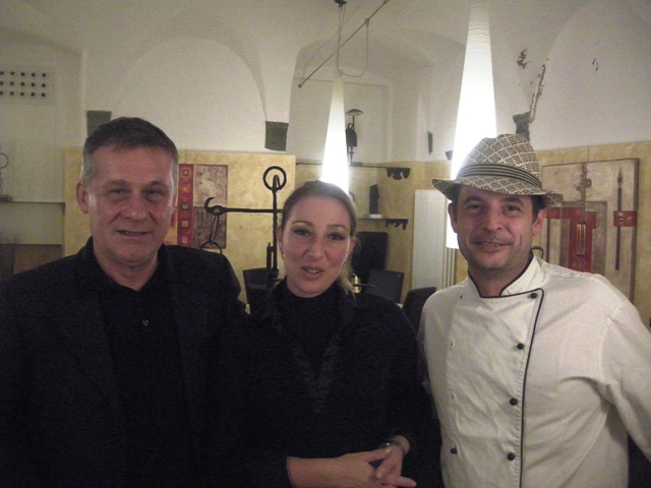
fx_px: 677
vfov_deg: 39.7
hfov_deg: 51.4
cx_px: 326
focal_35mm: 36
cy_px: 244
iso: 1600
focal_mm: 7.5
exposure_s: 1/30
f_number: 2.7
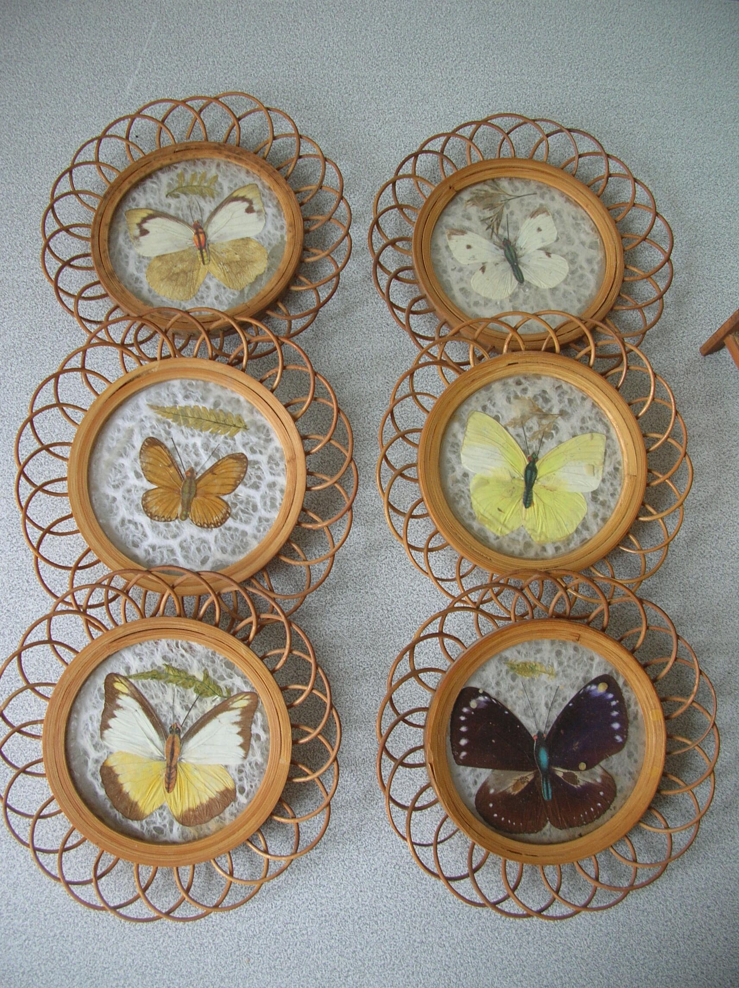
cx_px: 370
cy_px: 494
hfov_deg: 40.6
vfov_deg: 52.7
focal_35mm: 35
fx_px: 998
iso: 50
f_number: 2.8
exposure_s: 1/18.5
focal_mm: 5.8
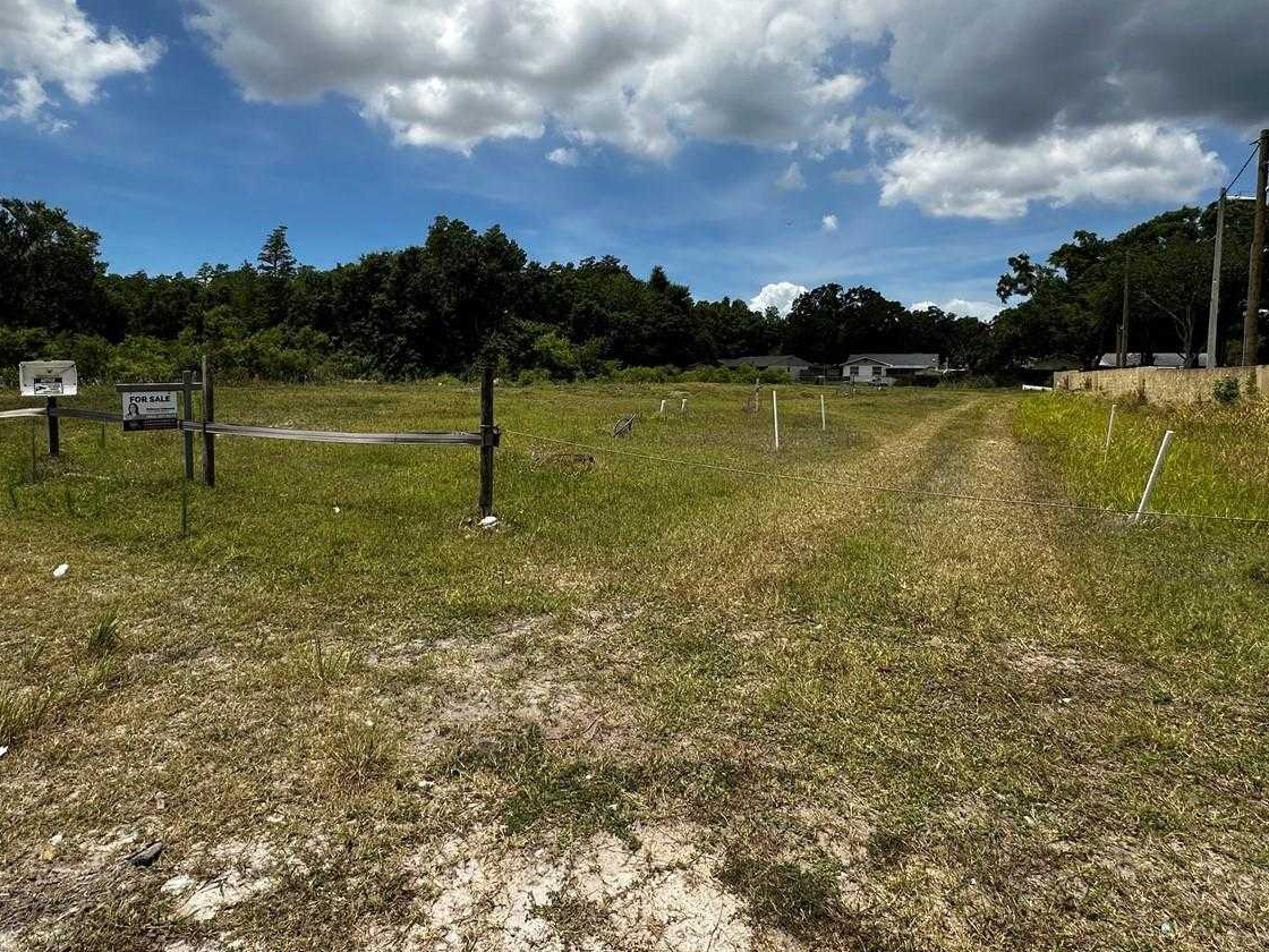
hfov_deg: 81.6
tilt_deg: -2.0
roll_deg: -1.1
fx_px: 733
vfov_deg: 65.7
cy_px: 409
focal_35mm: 20
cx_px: 578
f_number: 2.2
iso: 50
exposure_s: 1/2564
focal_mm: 2.22
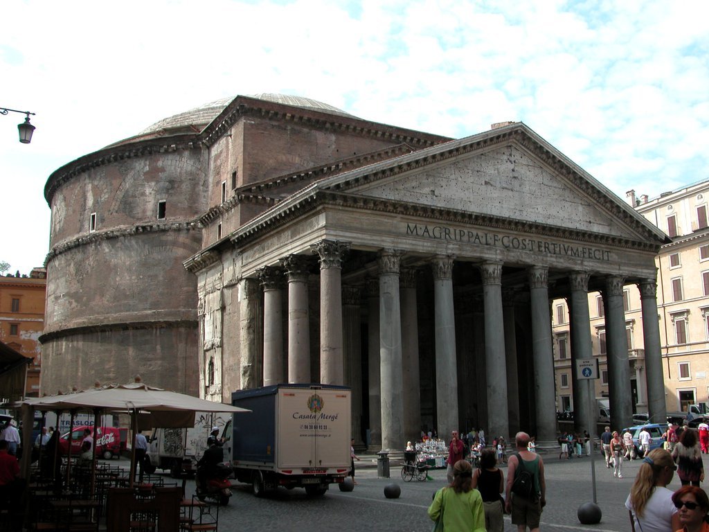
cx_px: 354
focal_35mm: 35
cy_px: 266
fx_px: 717
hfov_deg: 52.6
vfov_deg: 40.7
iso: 100
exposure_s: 1/272
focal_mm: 8.9
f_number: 5.6
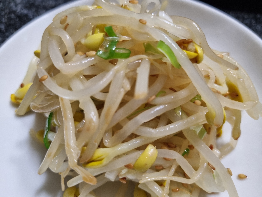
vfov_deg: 53.1
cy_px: 98
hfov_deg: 67.3
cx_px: 131
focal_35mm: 26
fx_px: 197
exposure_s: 1/60
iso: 250
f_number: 1.8
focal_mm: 5.4
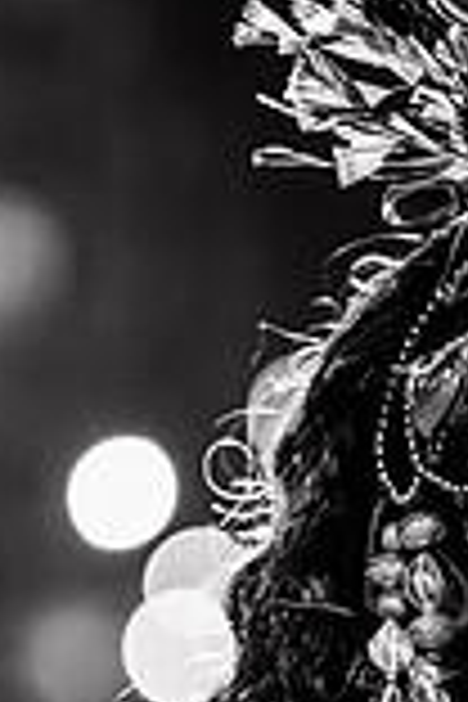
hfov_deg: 6.3
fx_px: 4231
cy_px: 738
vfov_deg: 9.4
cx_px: 572
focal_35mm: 217
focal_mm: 50
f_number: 1.2
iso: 2000
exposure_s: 1/320
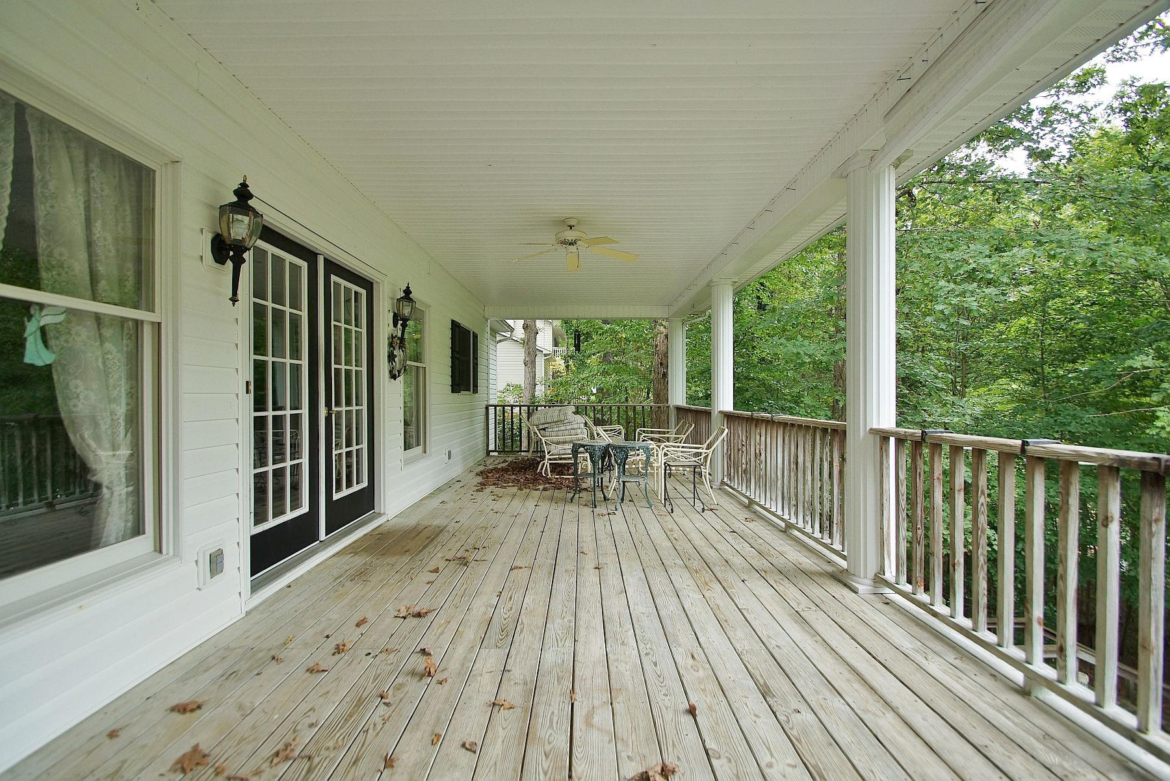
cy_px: 390
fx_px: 488
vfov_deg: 77.4
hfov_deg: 100.4
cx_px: 585
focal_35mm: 15
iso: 400
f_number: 4.5
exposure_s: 1/160
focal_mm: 10
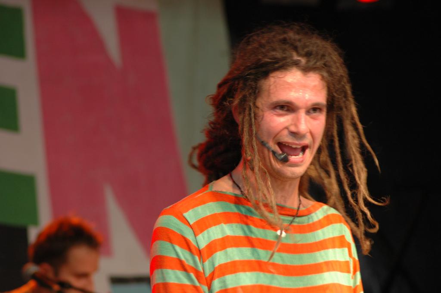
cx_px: 220
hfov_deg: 8.9
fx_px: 2844
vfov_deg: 5.9
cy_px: 146
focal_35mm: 232
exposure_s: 1/40
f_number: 4.8
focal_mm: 155
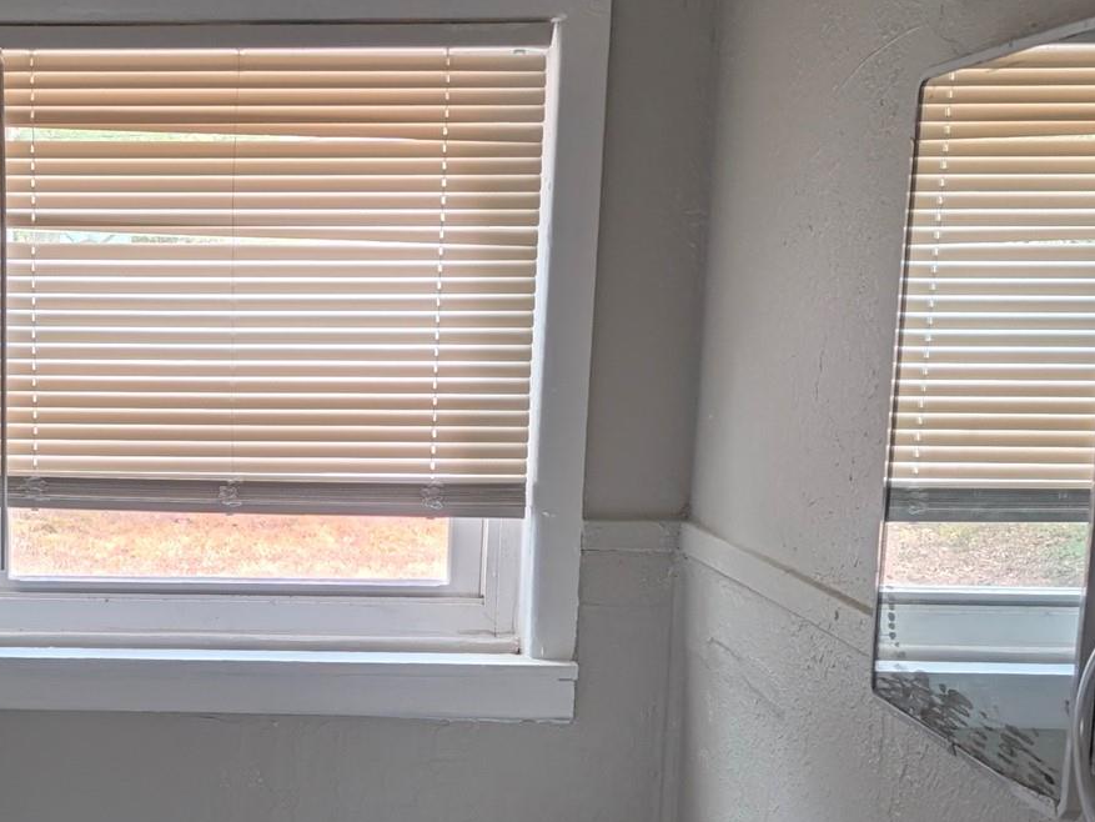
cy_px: 557
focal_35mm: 56
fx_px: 1772
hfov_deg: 32.5
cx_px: 99
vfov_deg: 25.9
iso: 24
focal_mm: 6.9
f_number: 1.68
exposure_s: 1/146
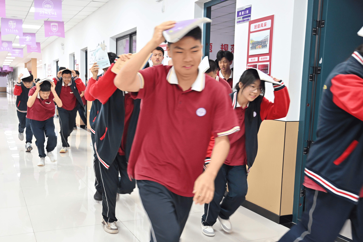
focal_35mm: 32
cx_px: 182
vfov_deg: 41.7
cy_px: 121
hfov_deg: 59.5
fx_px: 318
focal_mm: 31.5
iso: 2000
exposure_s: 1/125
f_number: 4
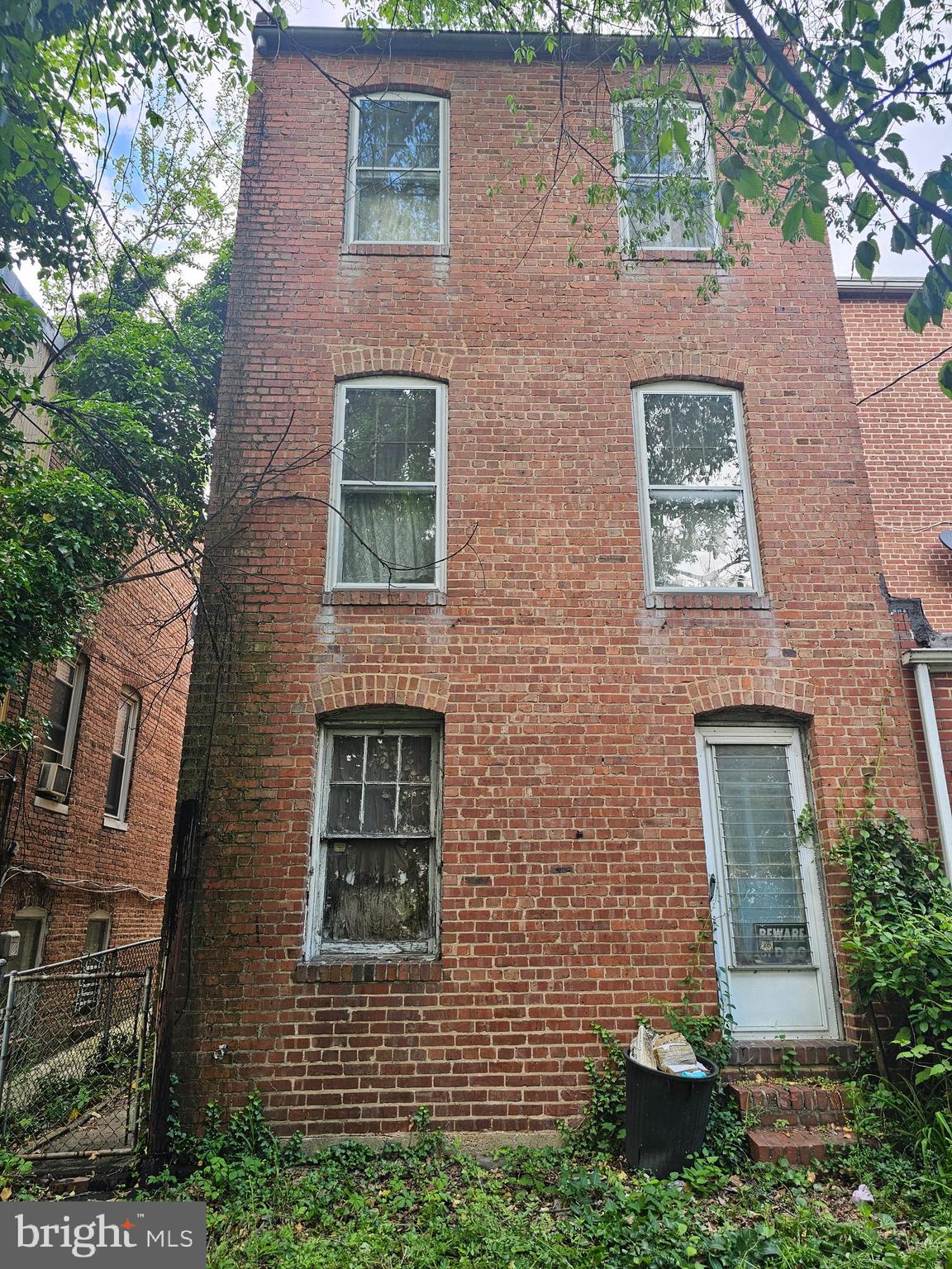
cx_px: 476
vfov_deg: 73.9
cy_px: 634
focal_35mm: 23
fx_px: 843
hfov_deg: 58.9
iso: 50
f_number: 1.7
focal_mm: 6.3
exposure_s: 1/120
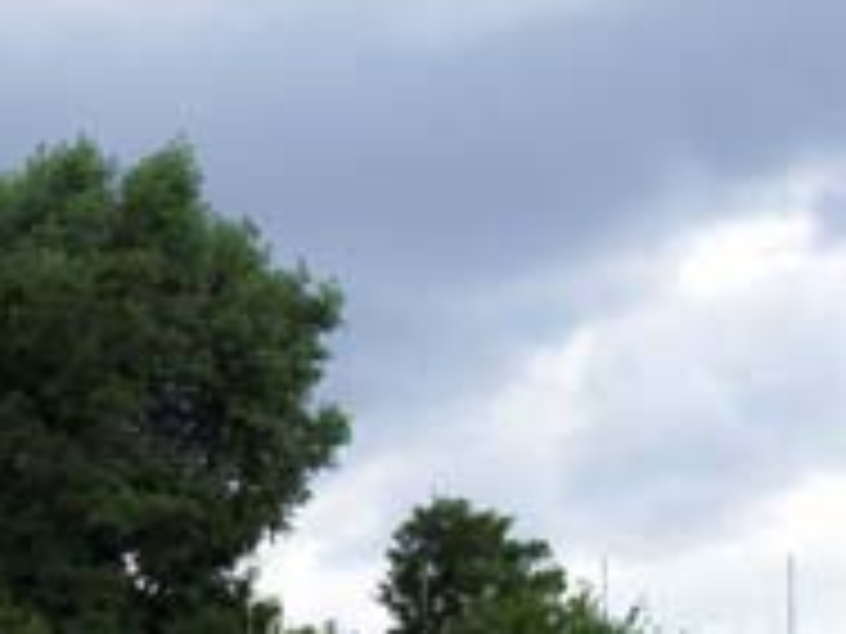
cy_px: 755
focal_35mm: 127
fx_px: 3104
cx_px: -72
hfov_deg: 15.1
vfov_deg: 11.4
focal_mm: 8.7
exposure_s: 1/422
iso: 80
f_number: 3.2
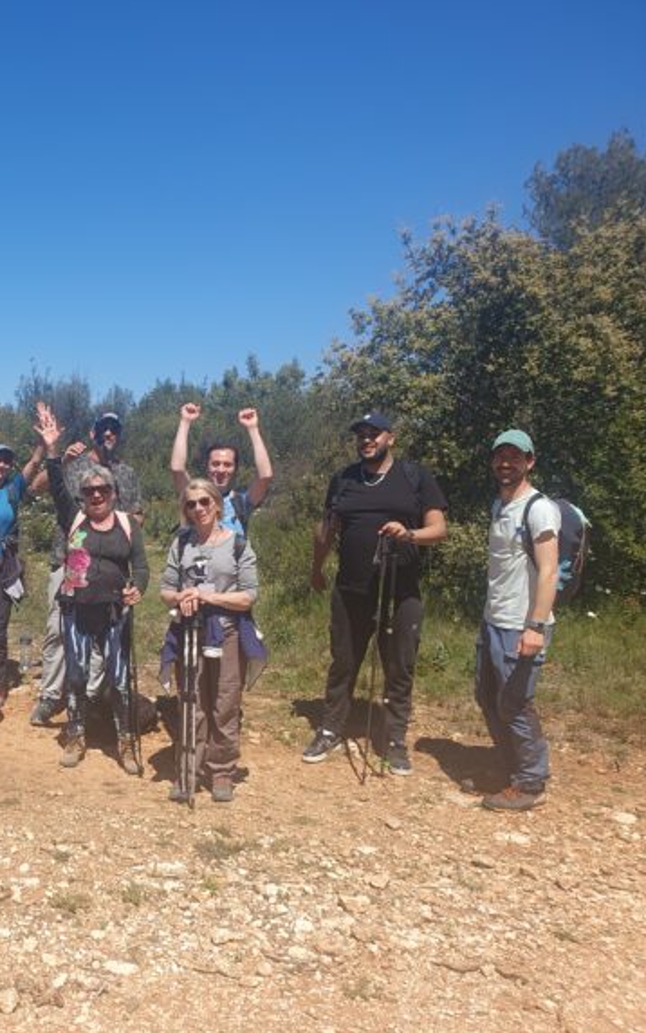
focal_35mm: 37
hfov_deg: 31.1
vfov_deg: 52.7
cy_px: 518
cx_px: -43
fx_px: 1041
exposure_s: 1/1800
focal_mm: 4.32
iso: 50
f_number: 2.4
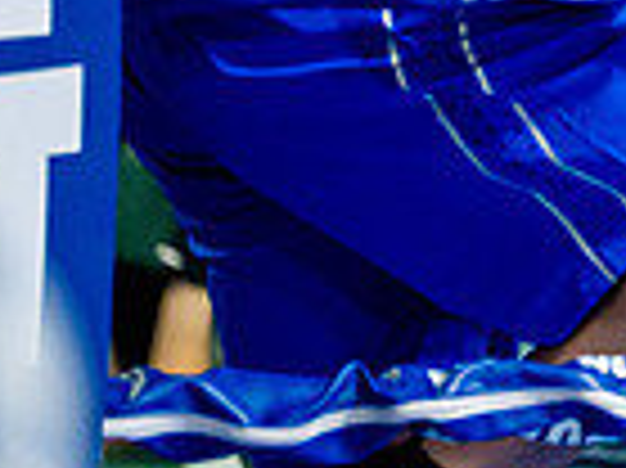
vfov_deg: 3.2
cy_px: -314
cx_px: 1254
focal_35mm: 468
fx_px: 8456
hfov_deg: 4.2
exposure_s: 1/1000
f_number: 2
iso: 4000
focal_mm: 108
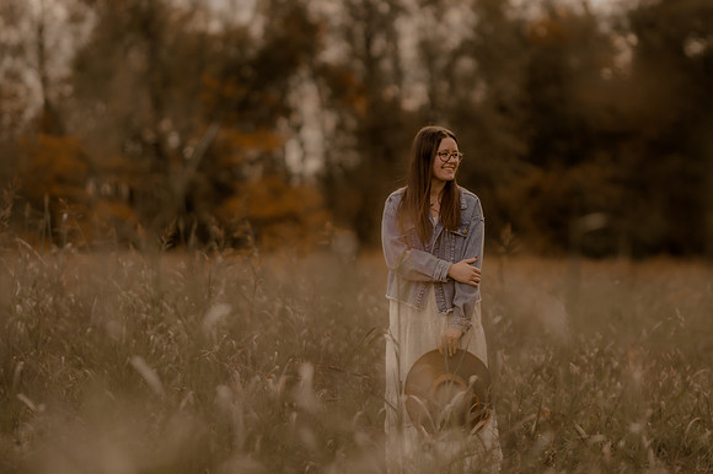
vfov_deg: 10.8
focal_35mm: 127
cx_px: 356
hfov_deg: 16.1
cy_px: 237
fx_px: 2514
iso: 200
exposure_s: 1/3200
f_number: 1.4
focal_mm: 85
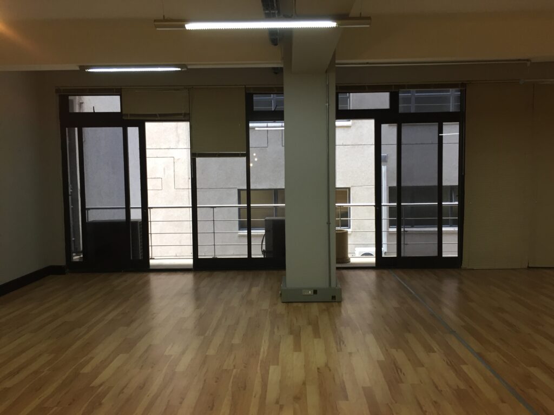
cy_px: 208
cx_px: 277
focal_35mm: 29
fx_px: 464
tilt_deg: -6.1
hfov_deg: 61.7
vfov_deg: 48.2
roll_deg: -0.8
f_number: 2.2
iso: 100
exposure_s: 1/33
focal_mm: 4.15
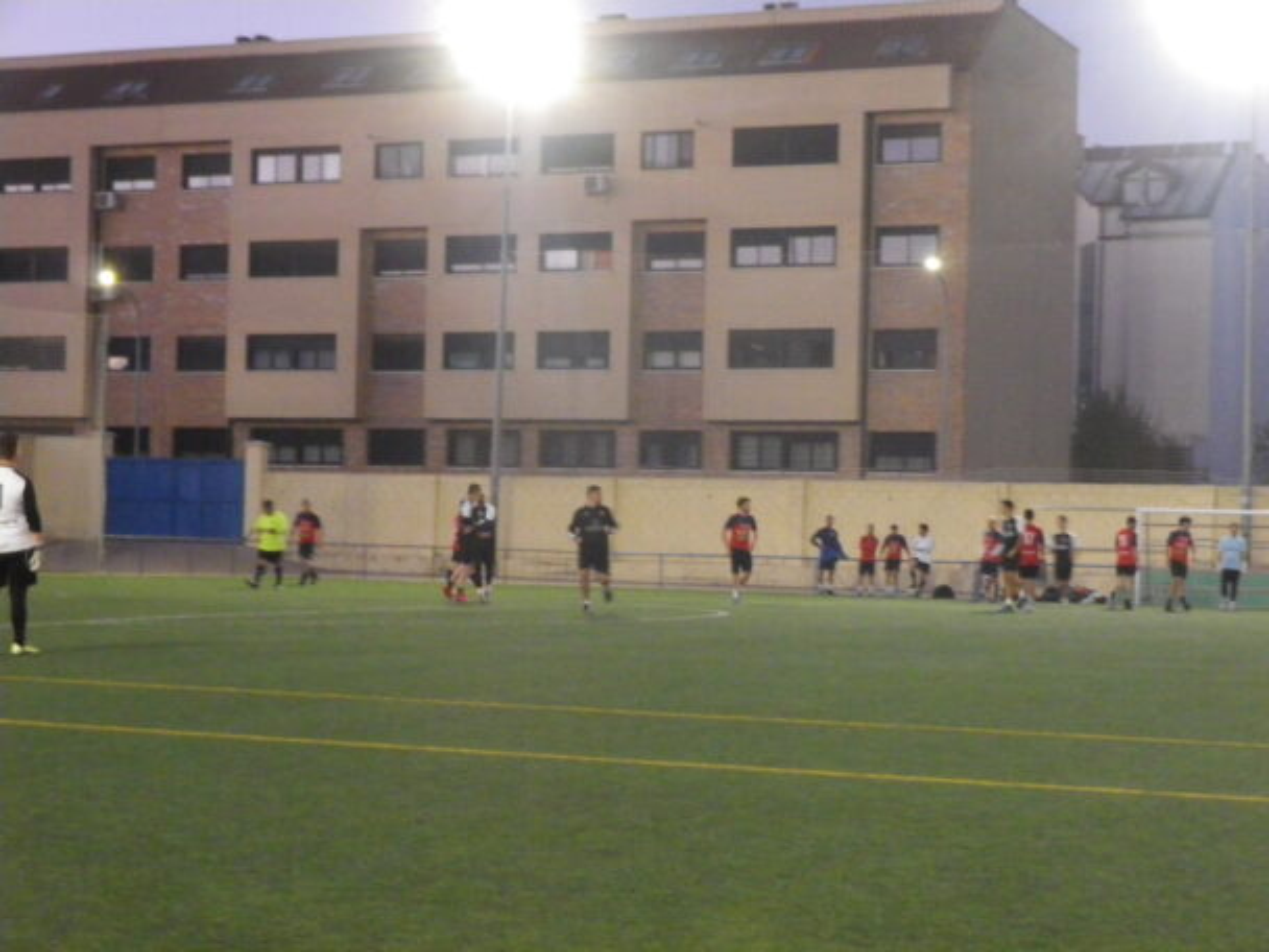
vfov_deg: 21.3
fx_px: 2529
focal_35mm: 69
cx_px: 634
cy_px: 476
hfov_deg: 28.2
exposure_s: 1/20
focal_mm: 12.3
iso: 800
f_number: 4.7
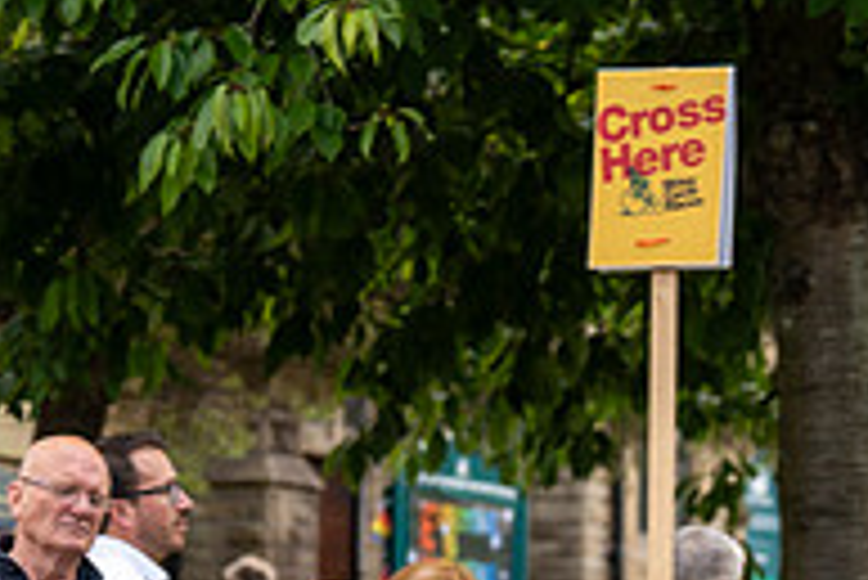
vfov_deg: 6.5
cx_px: 279
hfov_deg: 9.8
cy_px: 672
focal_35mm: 210
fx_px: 5067
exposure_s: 1/1000
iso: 400
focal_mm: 70
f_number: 3.2
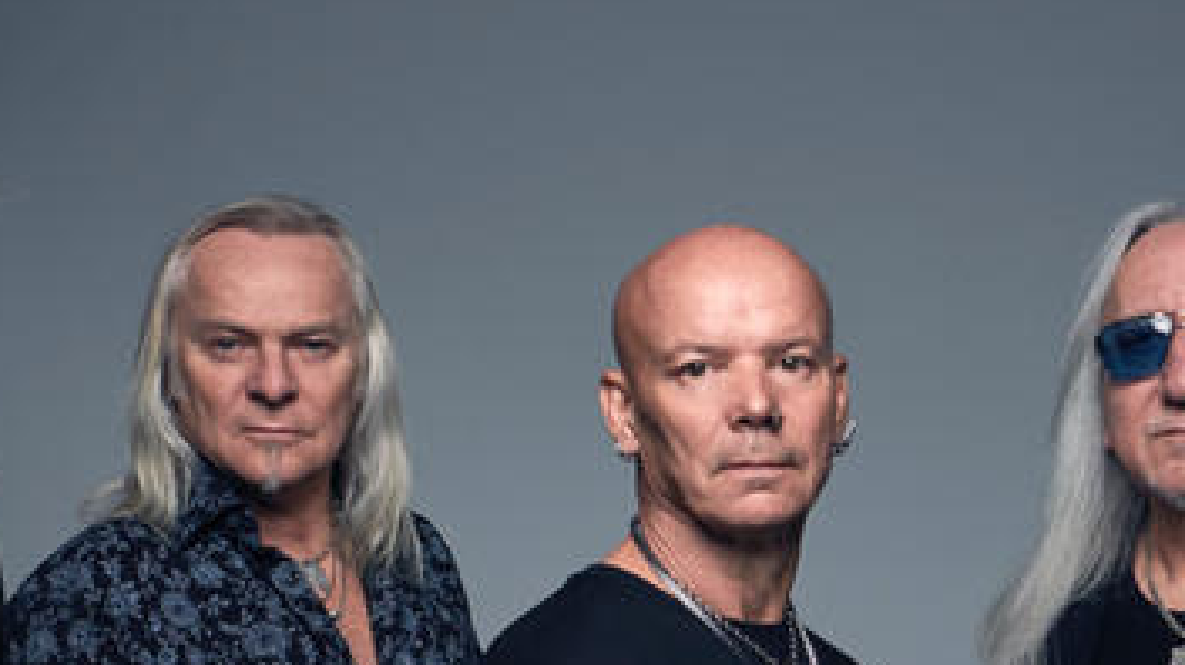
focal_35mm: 73
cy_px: 756
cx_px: 728
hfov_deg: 28.9
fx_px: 2292
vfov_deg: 16.0
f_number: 9
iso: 320
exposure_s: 1/250
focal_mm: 16
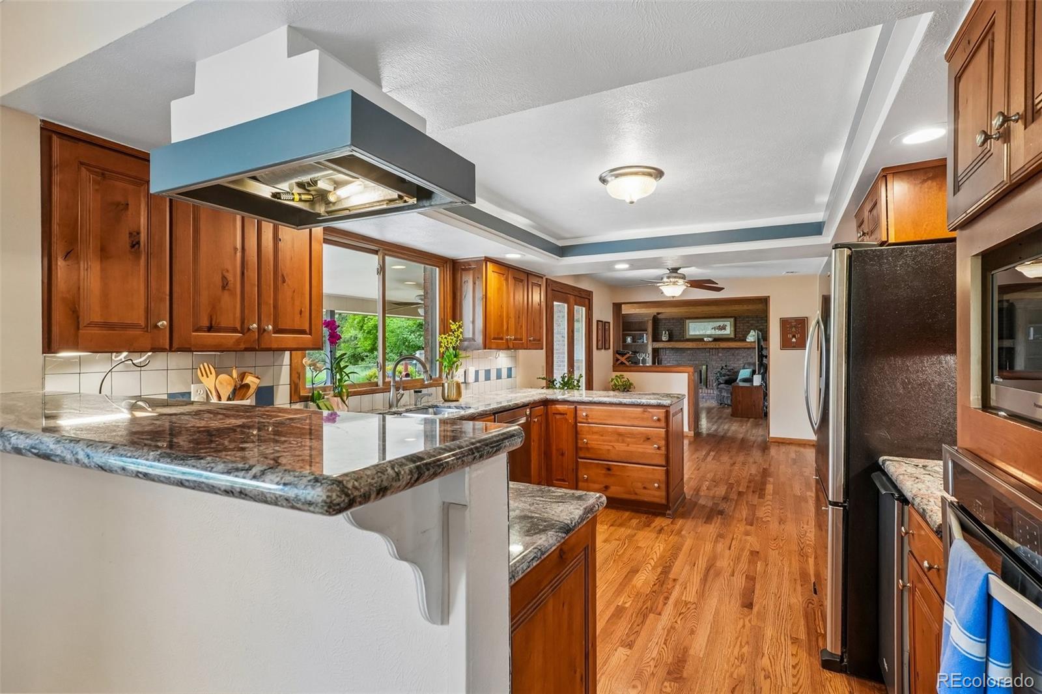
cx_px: 521
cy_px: 347
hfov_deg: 95.0
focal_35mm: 16
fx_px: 477
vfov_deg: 72.0
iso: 500
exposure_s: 1/15
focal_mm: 11
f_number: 8
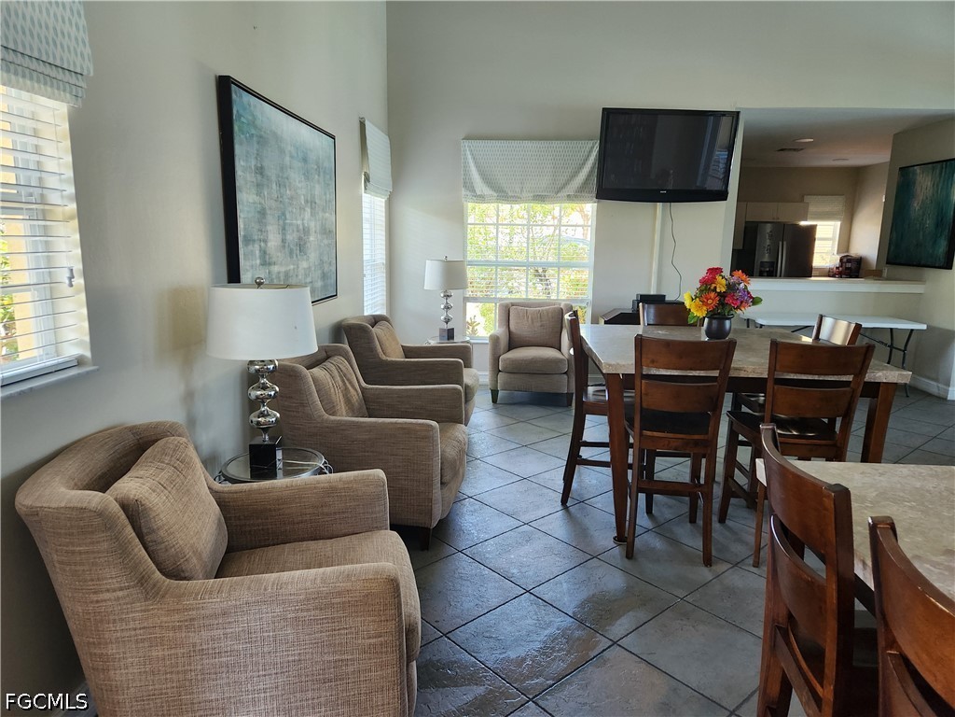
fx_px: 635
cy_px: 358
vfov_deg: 58.9
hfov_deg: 73.9
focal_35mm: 23
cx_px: 478
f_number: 1.8
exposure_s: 1/120
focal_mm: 5.4
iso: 320
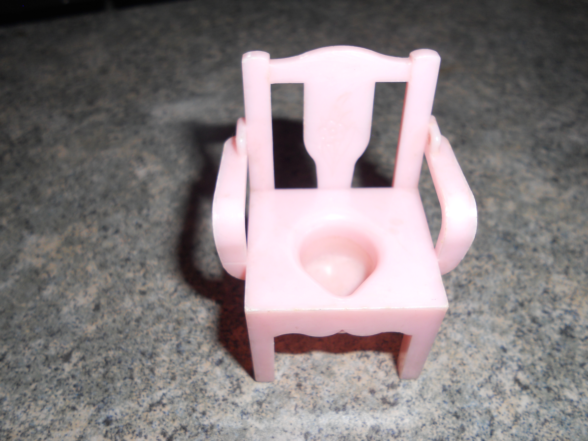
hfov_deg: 56.8
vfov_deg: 44.2
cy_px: 220
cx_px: 294
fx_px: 544
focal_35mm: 32
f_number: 8.8
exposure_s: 1/25
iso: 80
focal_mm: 5.8
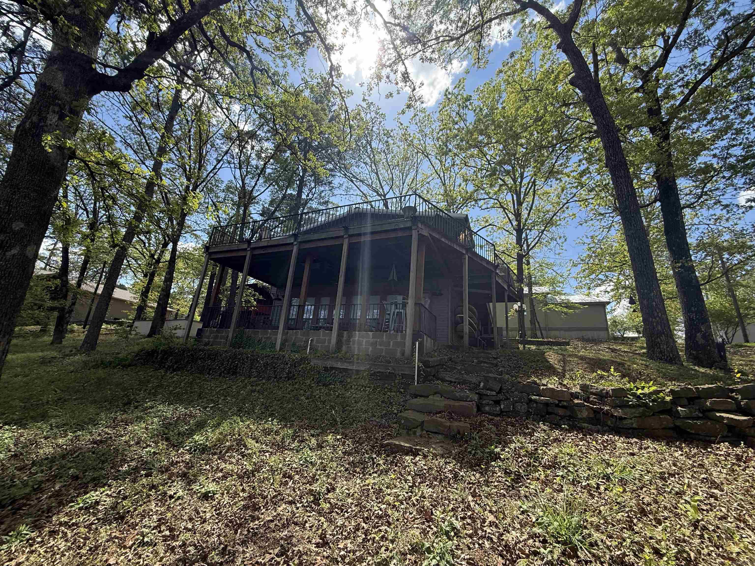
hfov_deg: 102.1
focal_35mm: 14
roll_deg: -5.4
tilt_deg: +15.6
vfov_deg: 85.7
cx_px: 378
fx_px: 305
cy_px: 283
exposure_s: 1/970
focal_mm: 2.22
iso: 64
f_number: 2.2
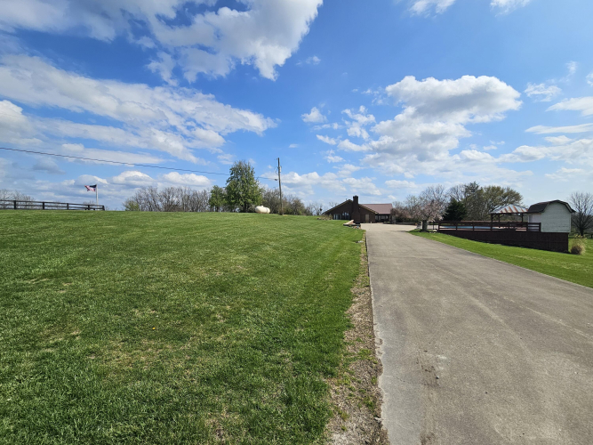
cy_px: 222
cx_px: 296
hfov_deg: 106.2
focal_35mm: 13
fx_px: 223
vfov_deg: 89.9
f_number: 2.2
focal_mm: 2.2
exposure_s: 1/5638
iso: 50
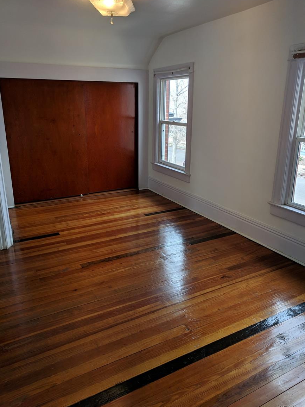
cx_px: 152
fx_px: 317
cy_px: 201
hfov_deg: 51.4
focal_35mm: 27
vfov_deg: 65.3
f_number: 2
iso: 45
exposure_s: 1/201
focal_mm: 4.67
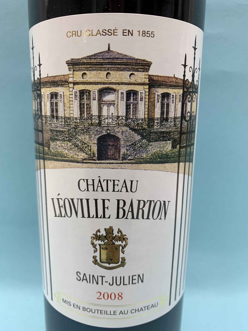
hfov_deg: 53.1
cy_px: 166
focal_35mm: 26
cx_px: 124
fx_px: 248
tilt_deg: -11.7
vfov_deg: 67.3
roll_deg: -2.0
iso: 64
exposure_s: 1/100
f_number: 1.8
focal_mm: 4.25
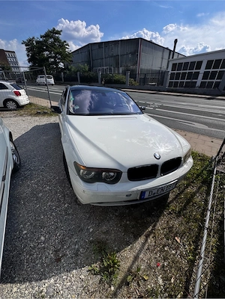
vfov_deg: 102.1
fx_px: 121
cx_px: 112
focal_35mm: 14
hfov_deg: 85.7
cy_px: 150
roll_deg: -0.2
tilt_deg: -30.0
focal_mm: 2.22
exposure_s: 1/3906
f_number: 2.2
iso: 40
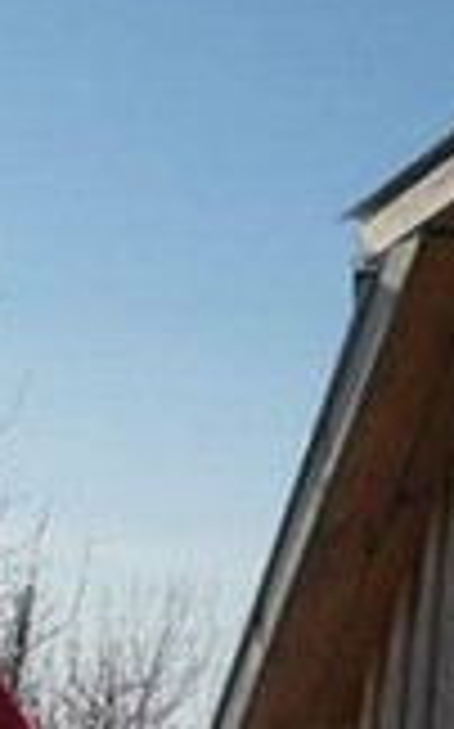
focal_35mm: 134
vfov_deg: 15.2
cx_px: -45
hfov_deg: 9.7
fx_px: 2657
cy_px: 781
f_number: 8
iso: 100
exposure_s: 1/800
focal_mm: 5.8
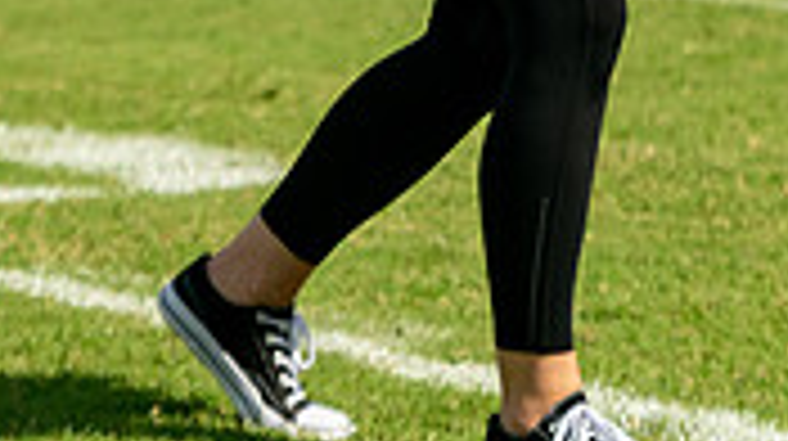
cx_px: 391
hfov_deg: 7.9
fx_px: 5740
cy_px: -518
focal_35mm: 275
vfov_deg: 4.3
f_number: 3.5
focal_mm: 68
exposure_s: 1/800
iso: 800
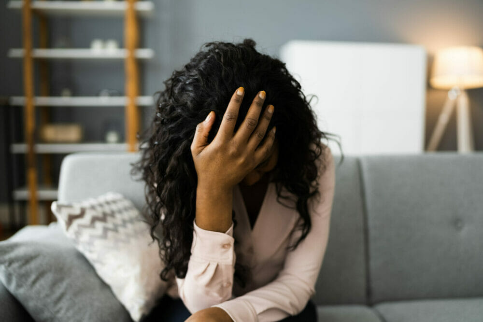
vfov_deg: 37.9
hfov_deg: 54.4
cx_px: 242
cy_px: 161
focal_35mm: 35
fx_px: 470
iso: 80
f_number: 1.8
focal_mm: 35
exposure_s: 1/160
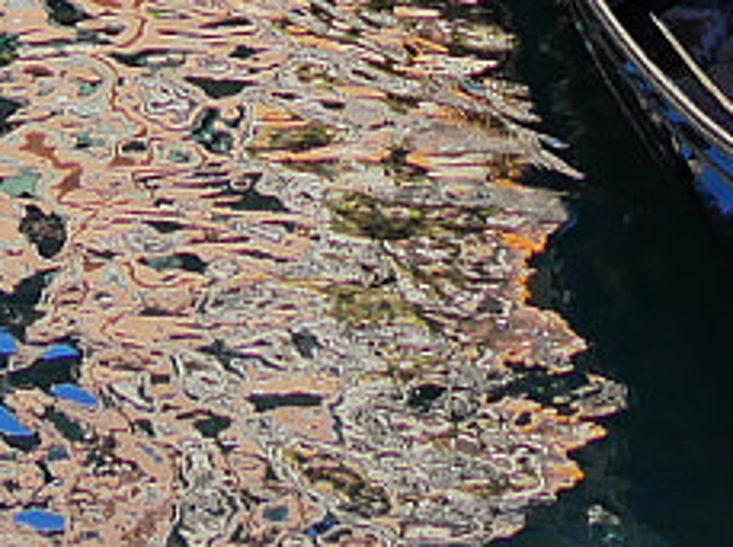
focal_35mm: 210
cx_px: 16
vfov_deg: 6.6
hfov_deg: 9.4
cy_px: -937
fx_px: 4440
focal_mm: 15
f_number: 5.6
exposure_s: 1/250
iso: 800
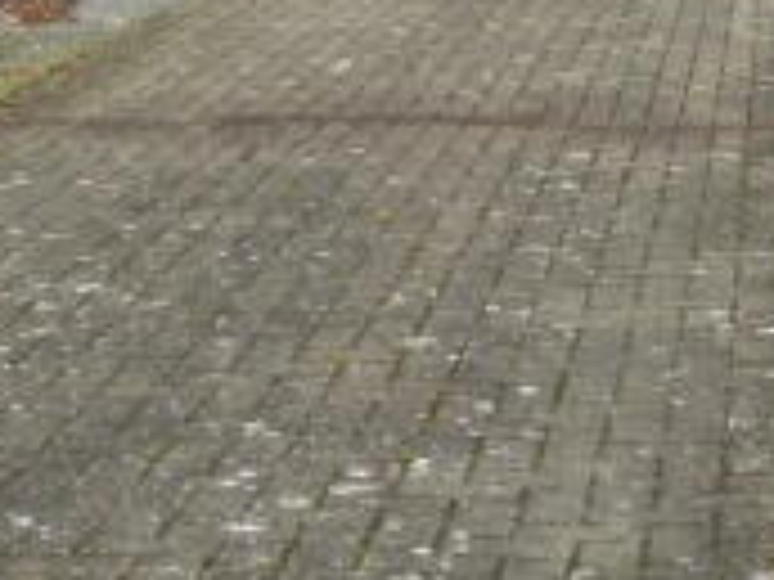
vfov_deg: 11.3
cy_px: -43
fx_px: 2884
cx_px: 416
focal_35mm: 129
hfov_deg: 15.3
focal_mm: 6.8
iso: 100
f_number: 3.8
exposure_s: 1/800
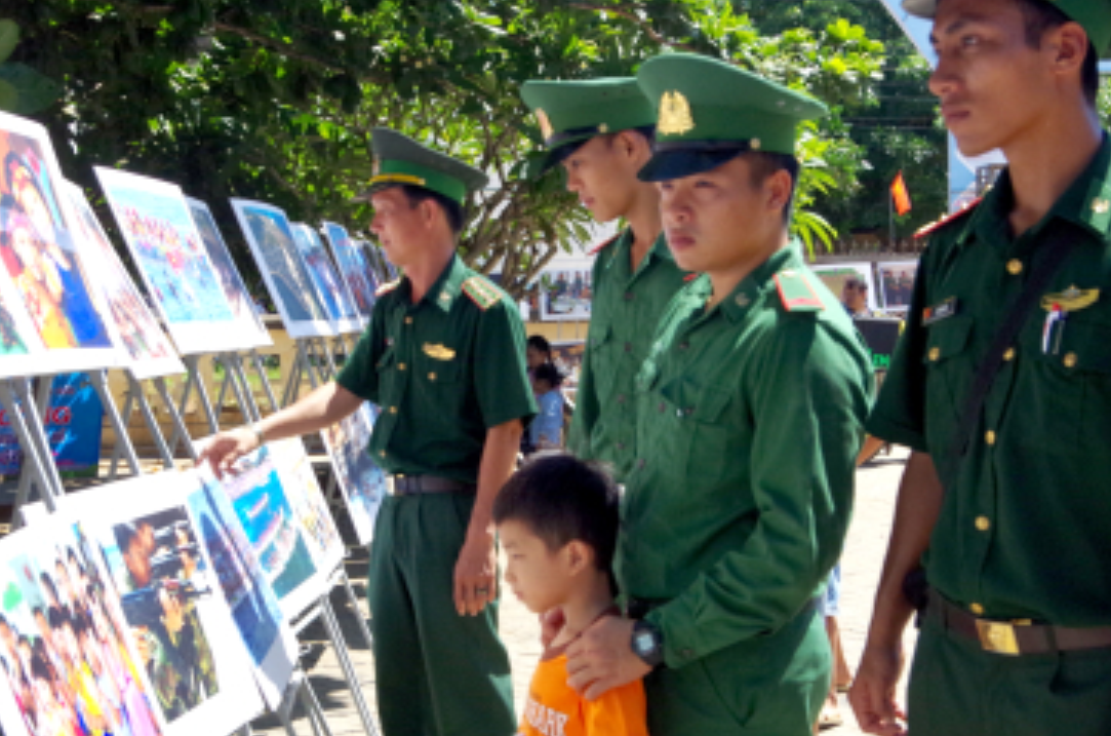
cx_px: 489
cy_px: 403
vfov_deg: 21.1
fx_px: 1971
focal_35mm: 64
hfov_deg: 31.5
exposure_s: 1/1000
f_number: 9
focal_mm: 28
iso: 800
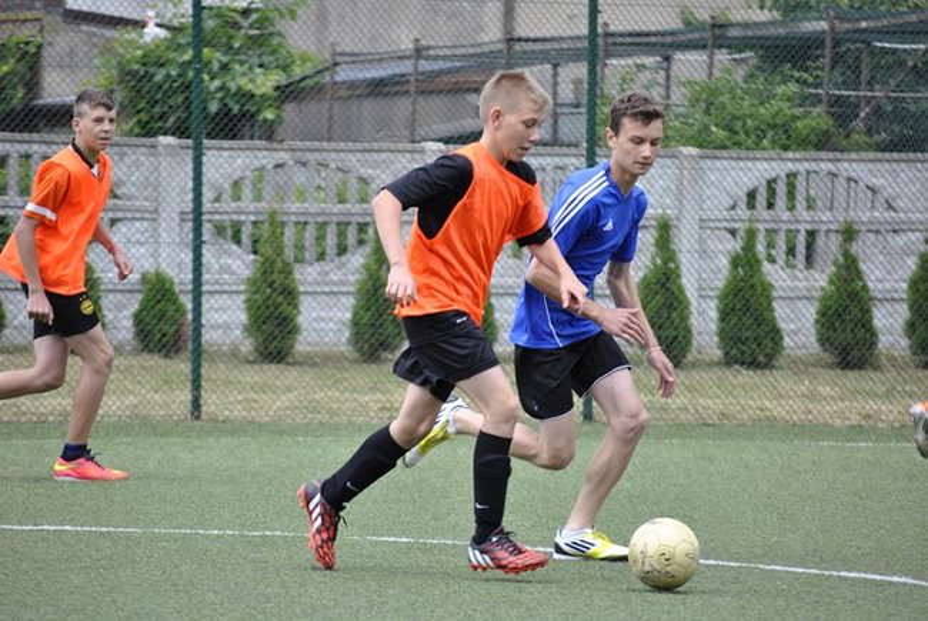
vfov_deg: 6.8
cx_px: 464
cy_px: 310
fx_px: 5226
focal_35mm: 202
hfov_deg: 10.1
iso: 640
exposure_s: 1/500
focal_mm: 135
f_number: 5
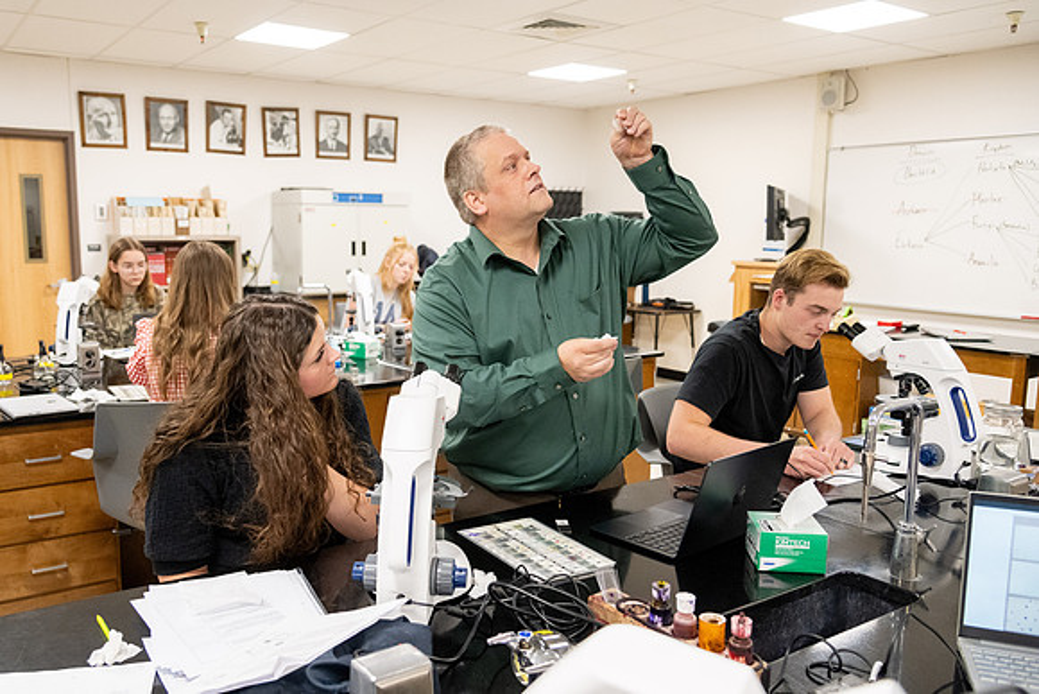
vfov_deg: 46.4
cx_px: 462
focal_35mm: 28
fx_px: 809
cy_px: 354
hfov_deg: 65.2
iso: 2000
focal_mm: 24
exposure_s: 1/200
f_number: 4
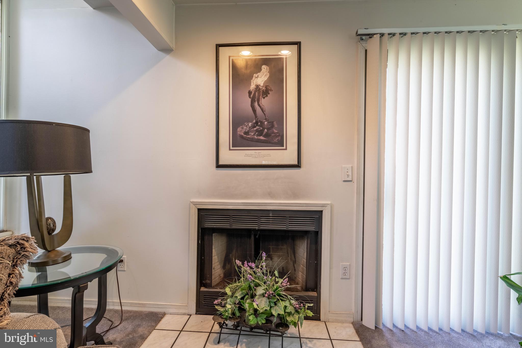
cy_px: 174
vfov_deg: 73.7
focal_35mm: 16
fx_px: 232
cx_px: 261
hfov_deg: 96.7
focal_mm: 16
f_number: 7.1
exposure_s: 1/200
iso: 320
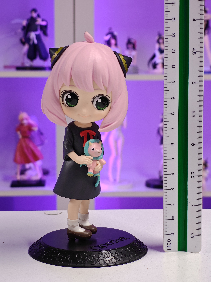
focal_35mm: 80
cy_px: 141
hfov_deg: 18.4
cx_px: 106
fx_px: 650
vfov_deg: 24.4
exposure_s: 1/18.7
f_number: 2.4
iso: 400
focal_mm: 7.48
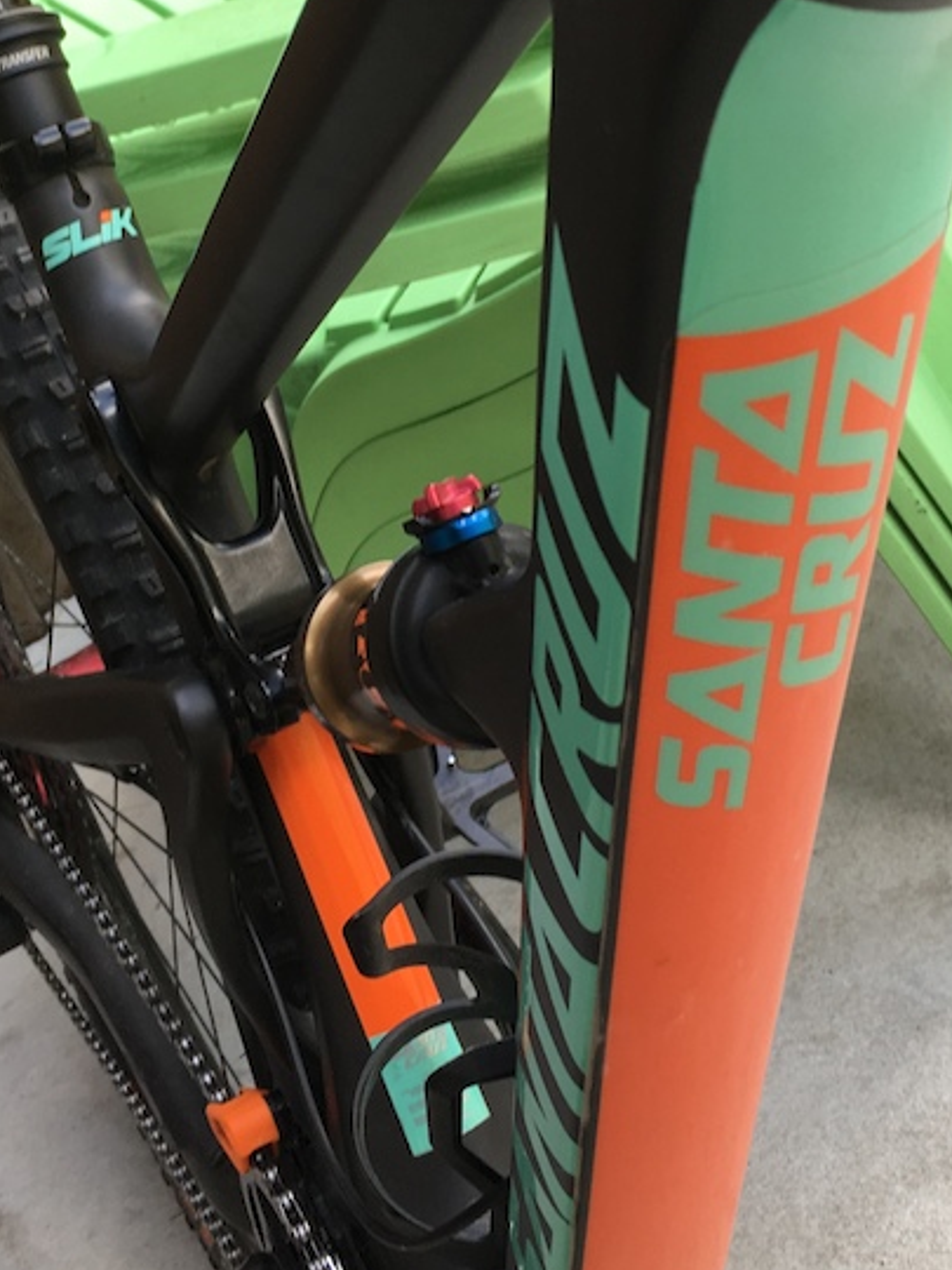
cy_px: 341
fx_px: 2017
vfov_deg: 34.3
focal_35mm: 55
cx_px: 484
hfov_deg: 26.6
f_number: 2.2
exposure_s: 1/60
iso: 25
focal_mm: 4.15
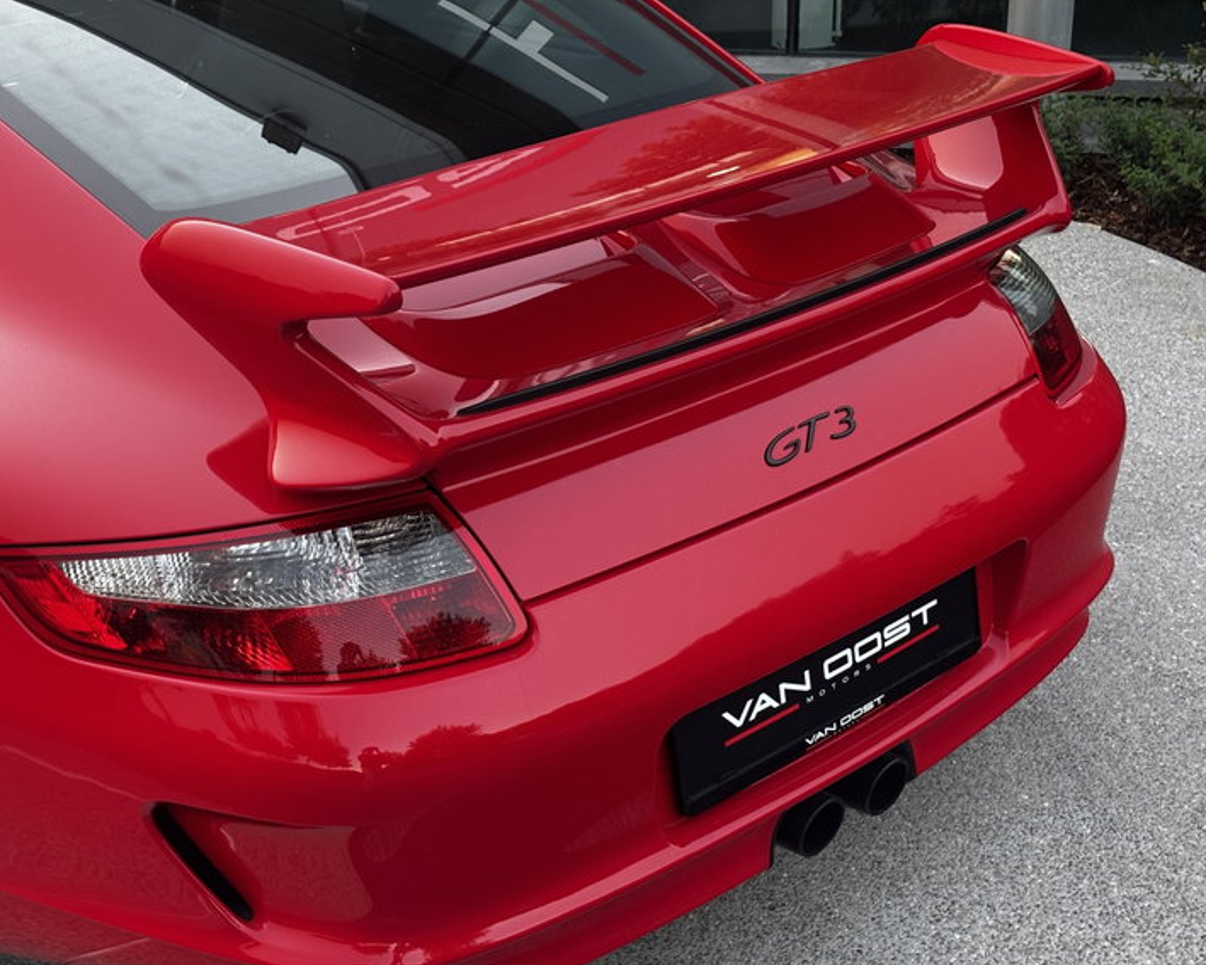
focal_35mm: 55
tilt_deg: -23.1
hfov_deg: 34.2
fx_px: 1963
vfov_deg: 27.6
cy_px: 480
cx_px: 597
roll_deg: -0.1
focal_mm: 5.96
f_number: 1.6
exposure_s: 1/50
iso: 125
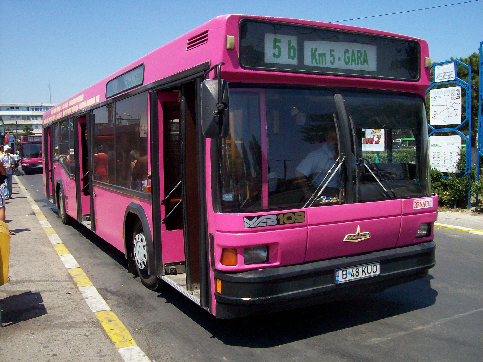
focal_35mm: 36
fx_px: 502
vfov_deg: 39.7
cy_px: 181
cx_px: 242
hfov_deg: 51.4
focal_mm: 6
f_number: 4.8
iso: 80
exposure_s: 1/614
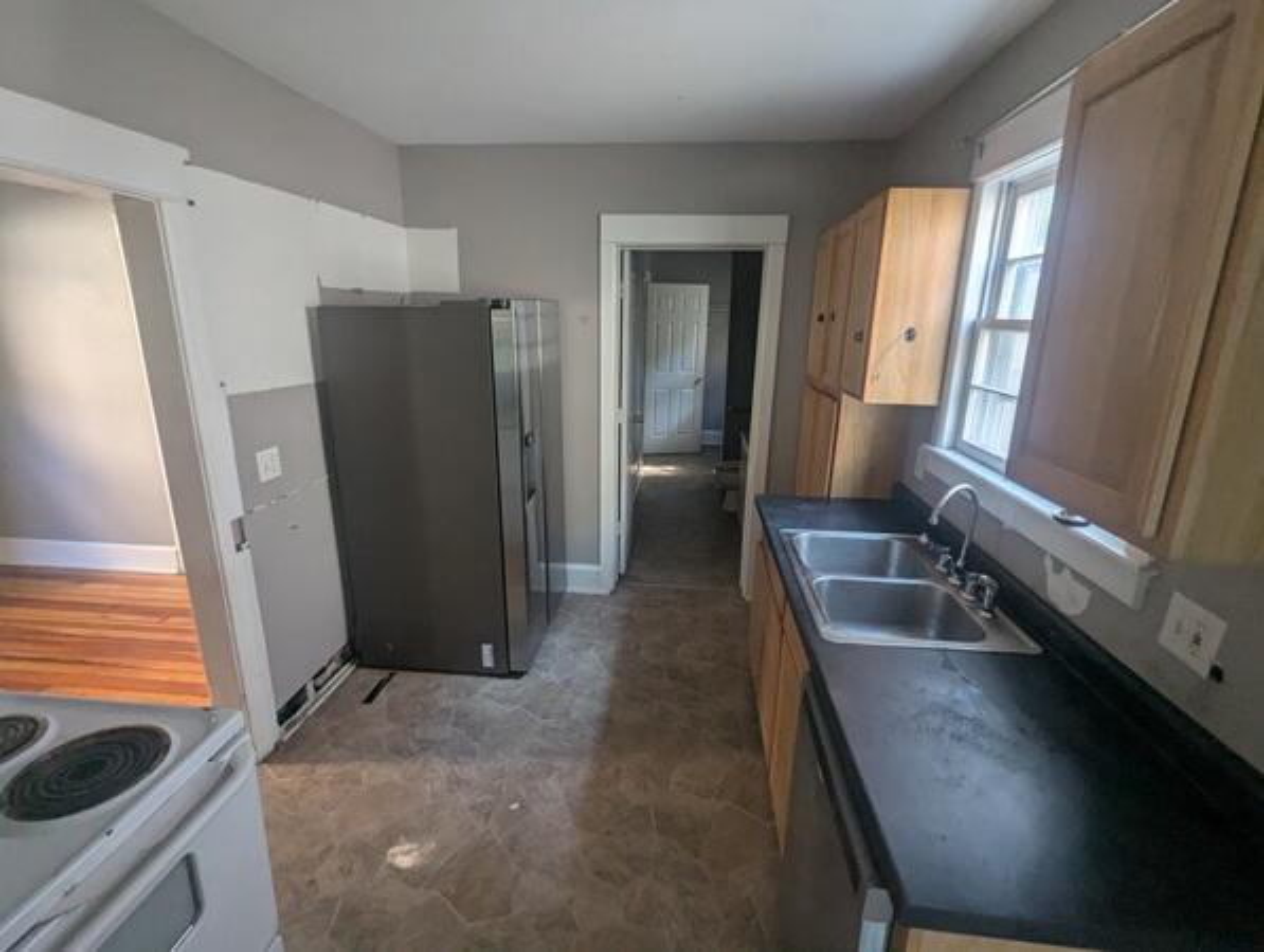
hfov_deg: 94.4
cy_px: 476
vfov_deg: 78.3
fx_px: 585
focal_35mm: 16
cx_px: 632
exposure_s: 1/67
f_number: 2.2
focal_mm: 2.35
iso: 238
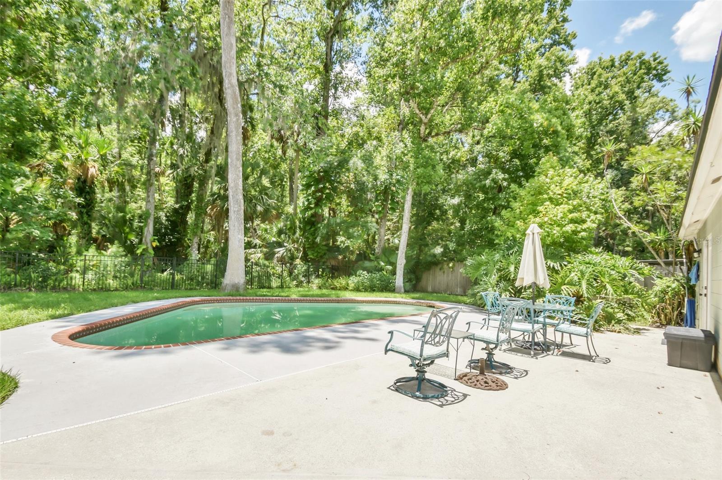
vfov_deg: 77.3
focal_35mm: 15
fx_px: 301
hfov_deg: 100.4
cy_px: 240
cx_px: 361
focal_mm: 10
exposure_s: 1/125
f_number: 7.1
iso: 125
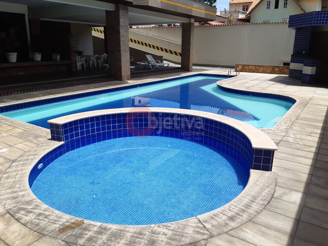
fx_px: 246
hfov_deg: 67.3
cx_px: 164
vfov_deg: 53.1
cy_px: 123
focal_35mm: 26
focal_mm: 3.92
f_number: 1.7
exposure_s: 1/2079
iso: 40
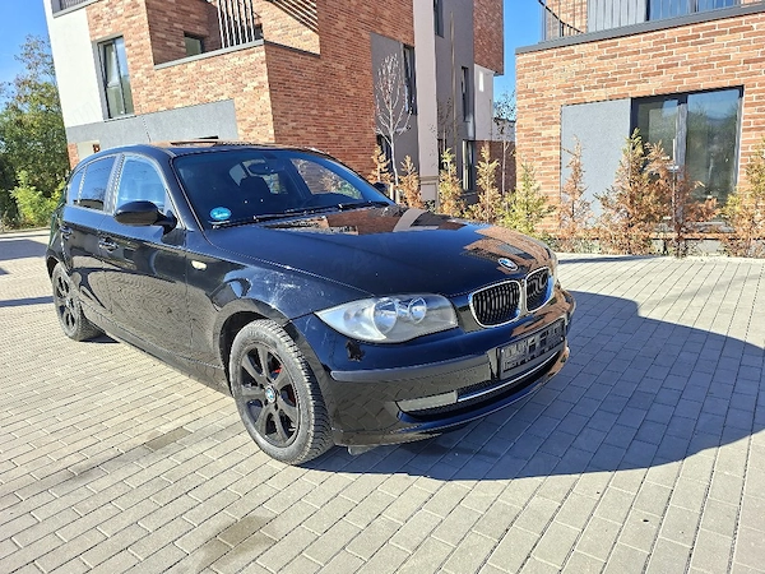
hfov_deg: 73.9
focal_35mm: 23
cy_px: 287
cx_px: 382
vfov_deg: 58.9
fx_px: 508
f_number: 1.8
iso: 50
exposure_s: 1/1111
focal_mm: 5.54
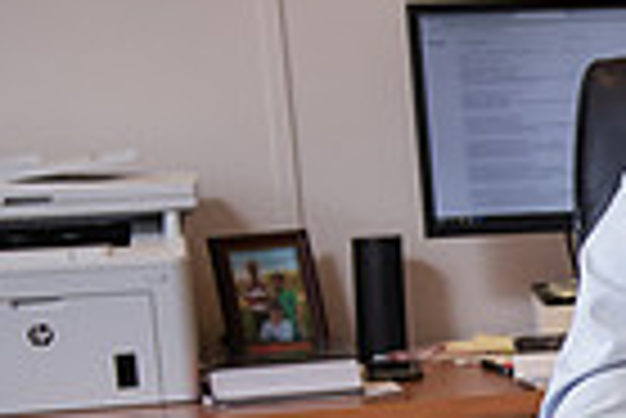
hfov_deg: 11.5
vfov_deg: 8.2
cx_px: 1108
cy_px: 492
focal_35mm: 167
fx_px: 2907
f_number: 3.2
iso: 800
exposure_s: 1/160
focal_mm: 40
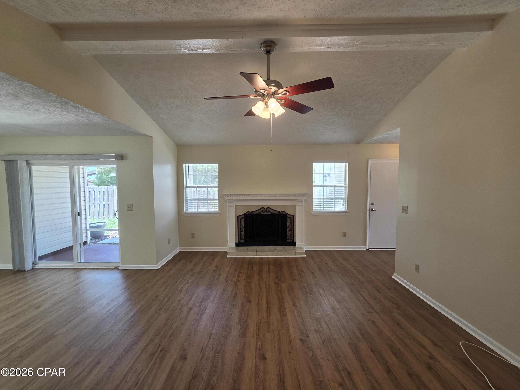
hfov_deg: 106.2
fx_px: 195
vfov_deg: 89.9
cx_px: 260
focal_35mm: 13
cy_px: 195
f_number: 2.2
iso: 100
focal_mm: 2.2
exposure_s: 1/120
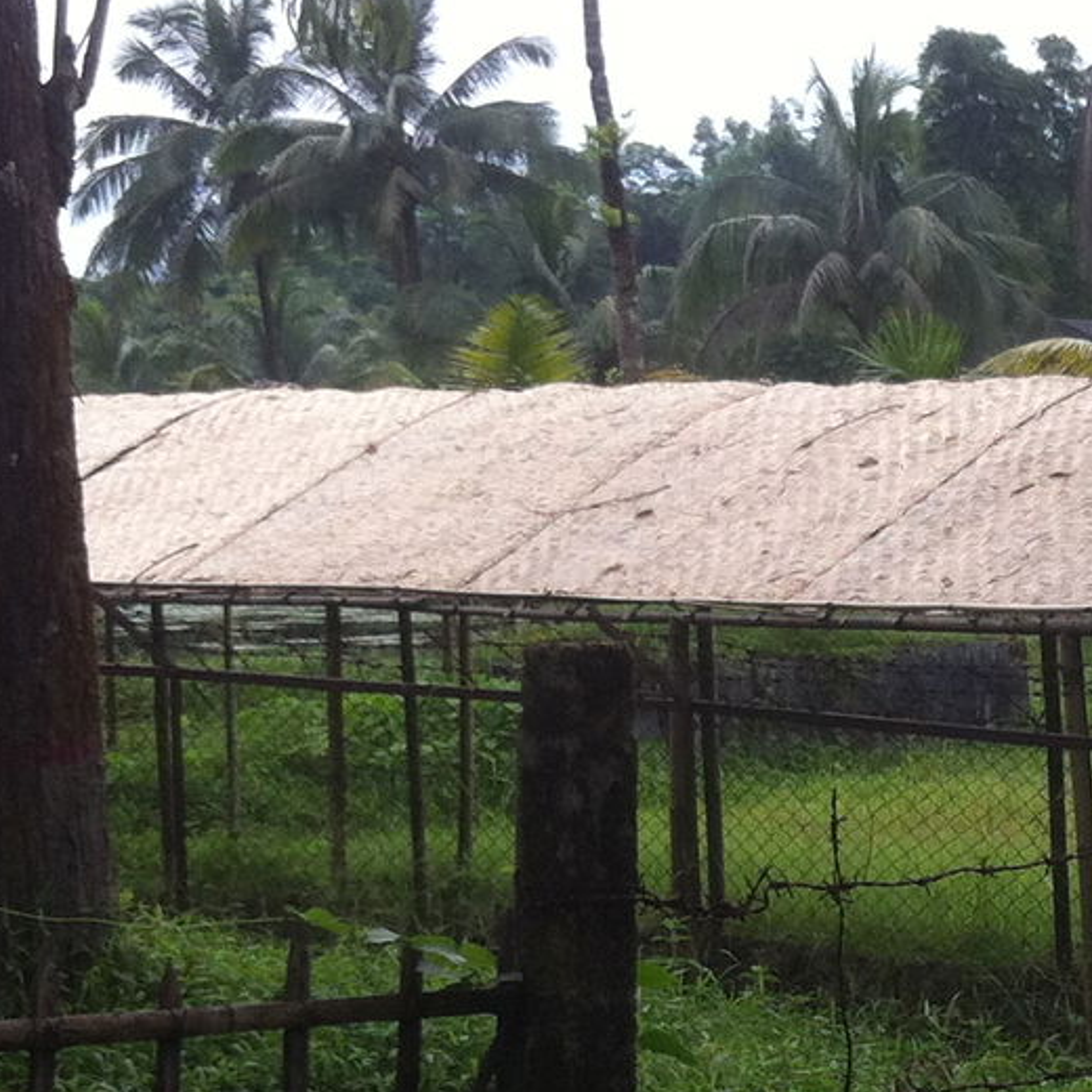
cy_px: 724
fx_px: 4069
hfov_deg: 15.0
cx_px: 1161
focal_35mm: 114
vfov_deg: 15.3
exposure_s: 1/670
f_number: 2.8
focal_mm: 3.85
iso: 80
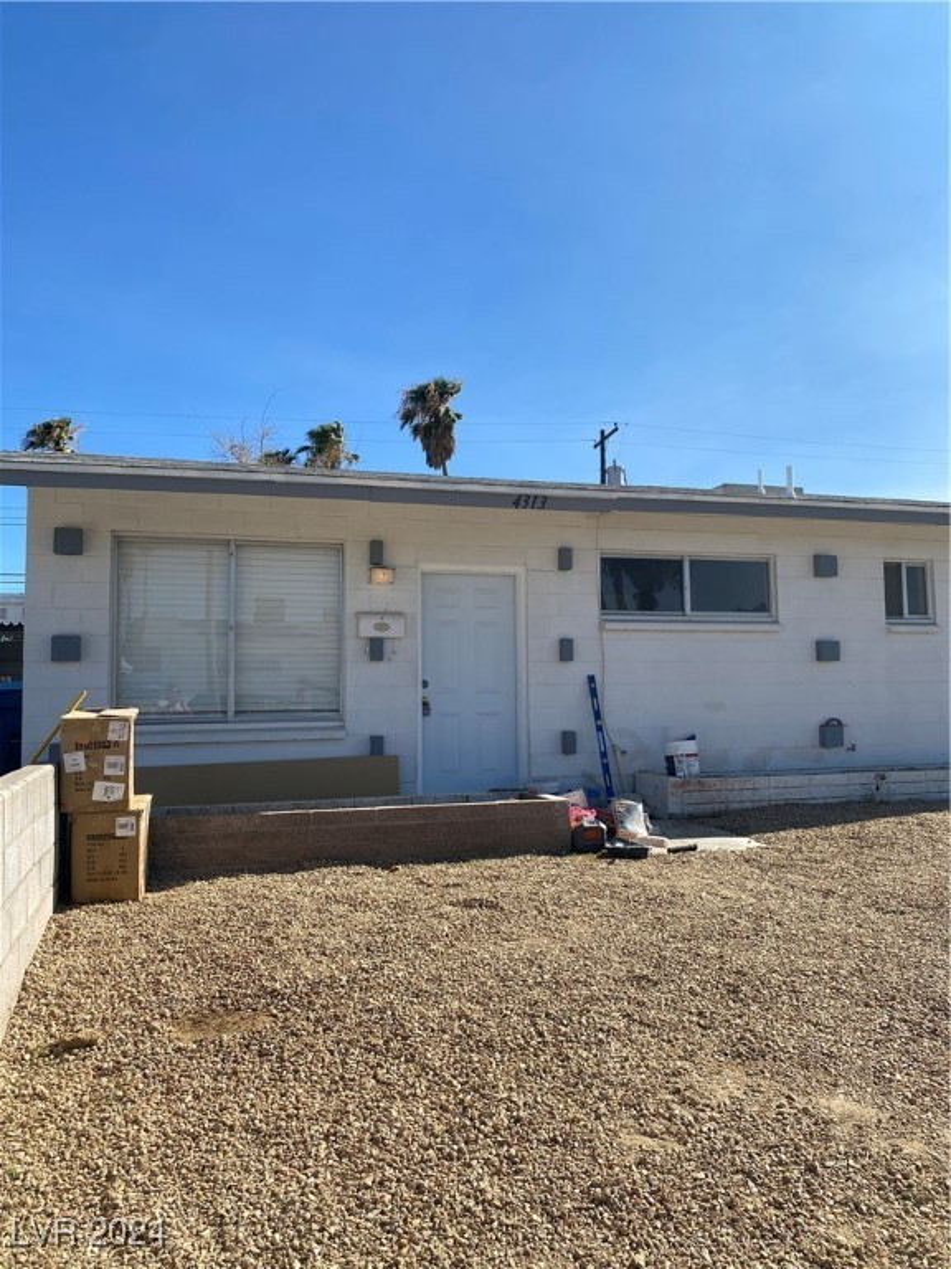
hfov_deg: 53.1
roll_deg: -1.6
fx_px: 952
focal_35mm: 26
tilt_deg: +5.2
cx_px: 476
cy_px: 634
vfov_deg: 67.3
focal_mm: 4.25
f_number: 1.8
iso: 32
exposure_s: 1/3300
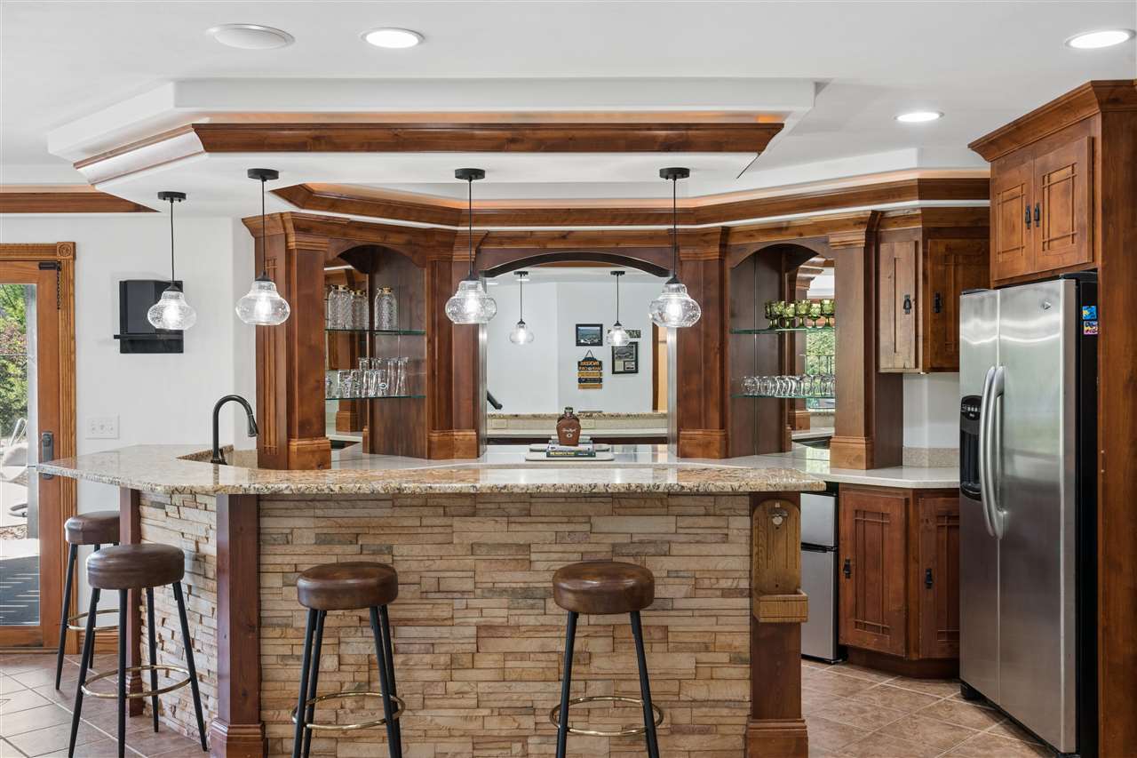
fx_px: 1074
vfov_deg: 38.9
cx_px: 568
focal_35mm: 34
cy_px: 379
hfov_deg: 55.8
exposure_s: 1/6
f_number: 9
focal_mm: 34
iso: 400
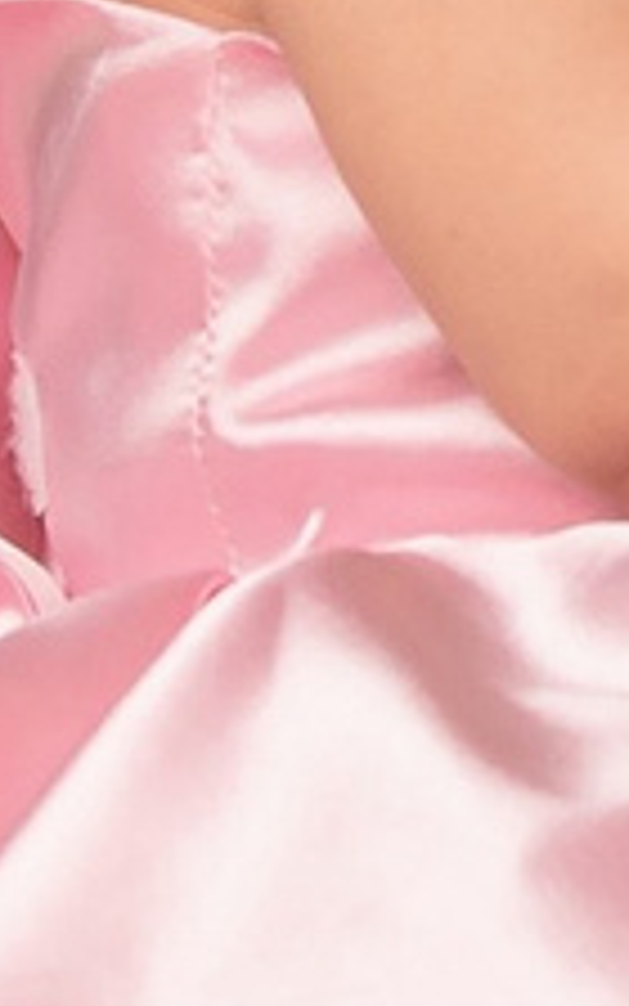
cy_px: -882
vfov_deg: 2.6
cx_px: 1105
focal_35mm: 816
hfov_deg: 1.6
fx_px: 22381
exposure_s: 1/100
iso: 500
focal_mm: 70
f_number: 8
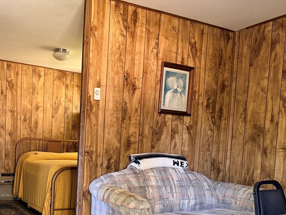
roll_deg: -2.3
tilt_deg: -3.1
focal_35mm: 41
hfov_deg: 45.1
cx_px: 97
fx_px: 339
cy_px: 168
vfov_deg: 34.2
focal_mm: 6.76
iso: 320
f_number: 1.78
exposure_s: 1/60
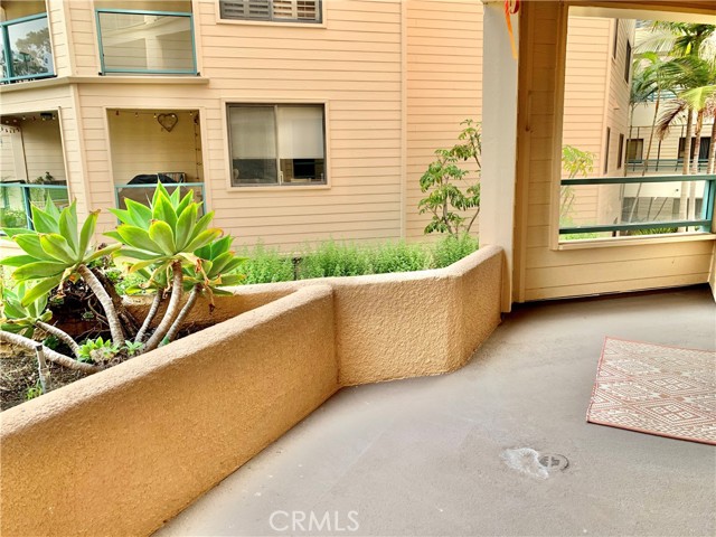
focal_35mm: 26
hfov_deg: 67.3
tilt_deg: -10.9
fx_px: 538
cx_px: 358
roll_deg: +0.5
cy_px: 268
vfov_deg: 53.1
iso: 25
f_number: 1.8
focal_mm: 4.25
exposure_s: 1/136
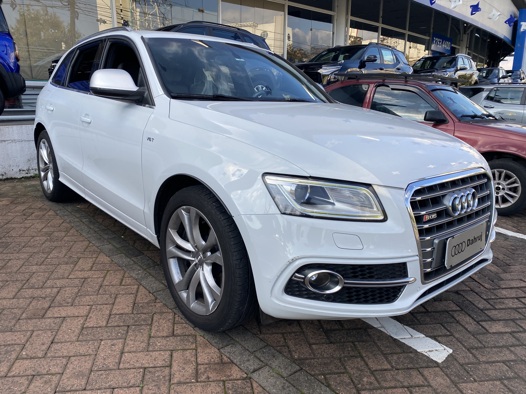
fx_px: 395
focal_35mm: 26
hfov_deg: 67.3
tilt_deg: -13.5
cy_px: 197
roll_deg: +0.8
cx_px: 263
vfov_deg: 53.1
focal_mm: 4.25
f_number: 1.8
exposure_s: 1/858
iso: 32
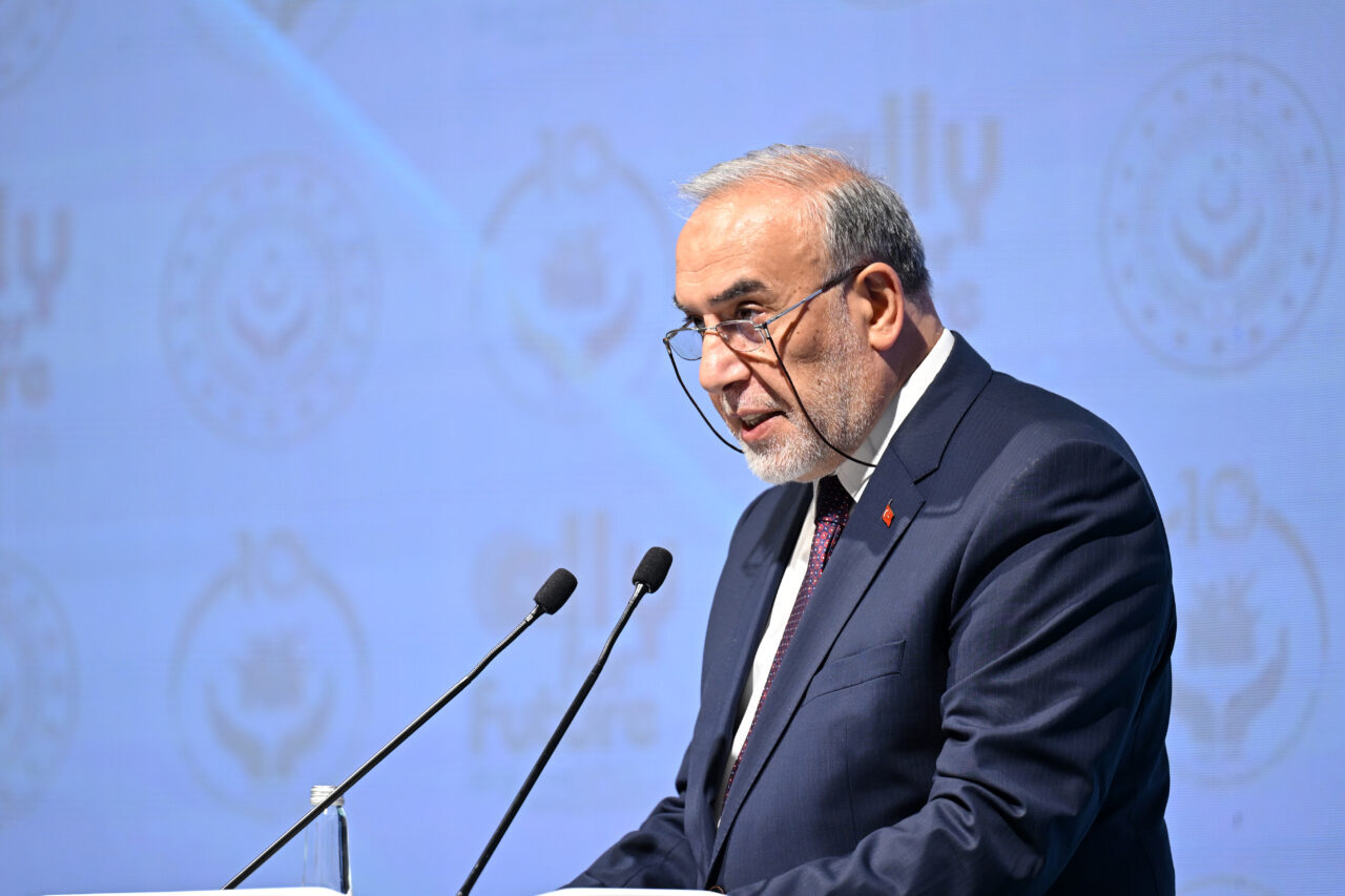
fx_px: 10085
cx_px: 672
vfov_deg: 5.1
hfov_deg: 7.6
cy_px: 448
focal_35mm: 270
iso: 800
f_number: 2.8
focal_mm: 180
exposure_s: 1/640
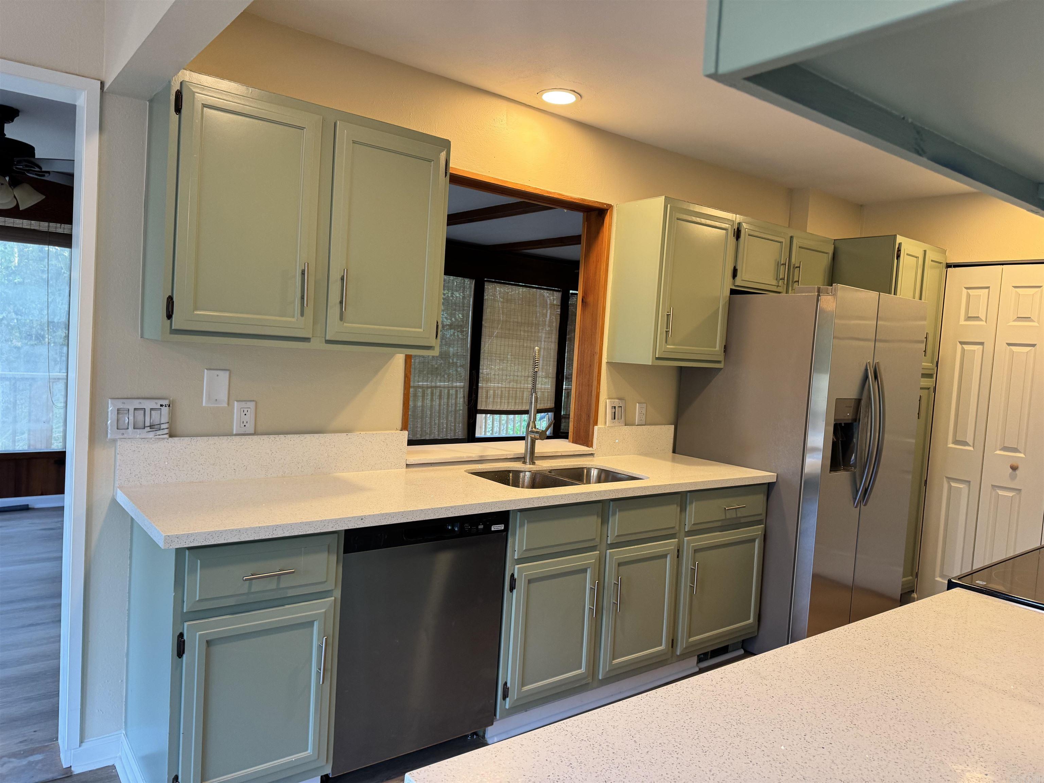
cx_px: 522
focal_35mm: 24
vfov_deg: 56.8
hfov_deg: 71.6
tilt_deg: -2.5
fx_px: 724
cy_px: 392
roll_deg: -3.3
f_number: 1.78
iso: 160
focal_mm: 6.76
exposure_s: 1/60
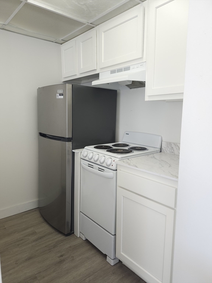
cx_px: 106
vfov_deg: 73.9
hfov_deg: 58.9
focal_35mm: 23
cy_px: 142
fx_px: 188
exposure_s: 1/30
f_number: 1.8
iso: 50
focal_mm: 5.54
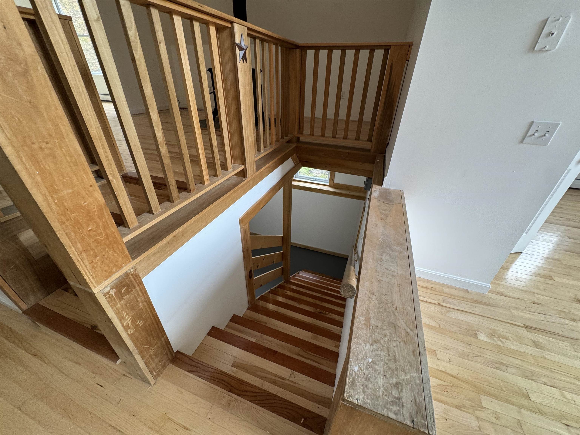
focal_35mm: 14
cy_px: 218
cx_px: 290
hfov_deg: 102.1
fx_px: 235
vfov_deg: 85.7
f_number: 2.2
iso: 160
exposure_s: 1/120
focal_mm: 2.22
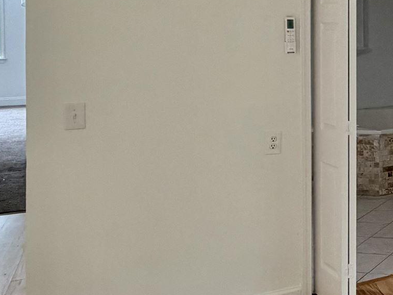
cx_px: 594
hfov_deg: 25.3
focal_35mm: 57
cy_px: 43
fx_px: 647
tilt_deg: -2.1
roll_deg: +0.0
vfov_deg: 25.0
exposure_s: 1/120
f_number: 2.2
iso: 200
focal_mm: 2.22
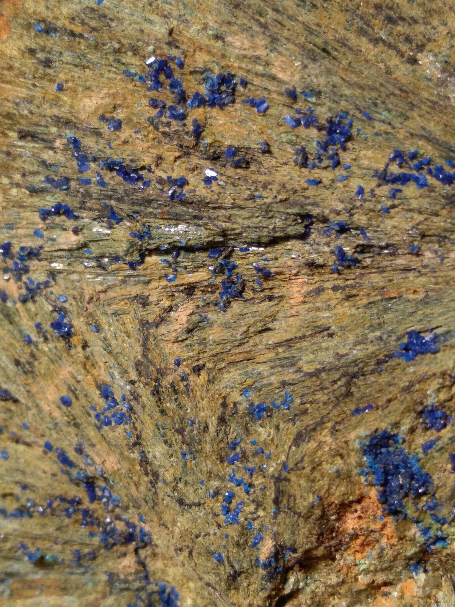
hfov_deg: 53.1
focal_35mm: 26
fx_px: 456
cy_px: 304
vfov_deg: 67.3
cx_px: 228
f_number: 2
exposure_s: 1/50
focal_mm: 3.54
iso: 107
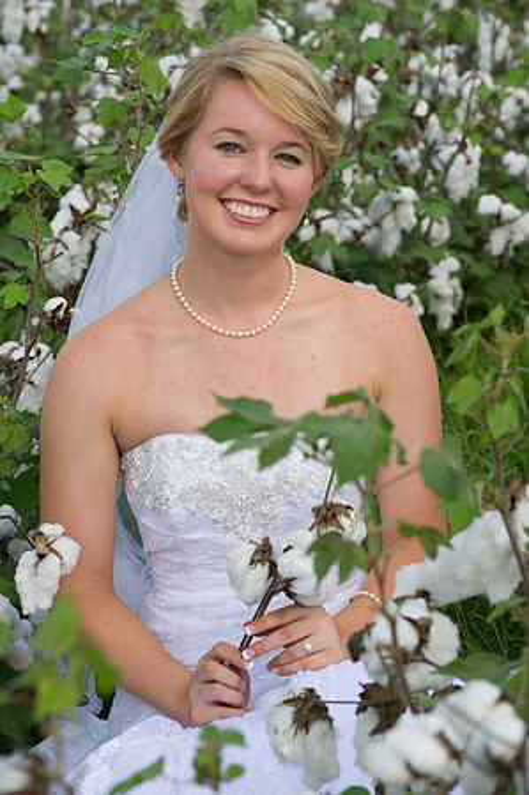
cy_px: 398
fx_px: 2872
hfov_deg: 10.5
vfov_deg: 15.8
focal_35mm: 130
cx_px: 264
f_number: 7.1
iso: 200
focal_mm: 130
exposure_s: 1/160
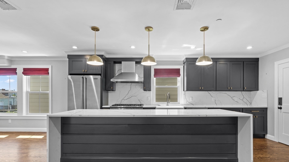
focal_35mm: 18
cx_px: 148
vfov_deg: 60.3
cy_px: 99
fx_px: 138
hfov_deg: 92.7
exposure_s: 1/1.25
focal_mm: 16
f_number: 9
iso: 320
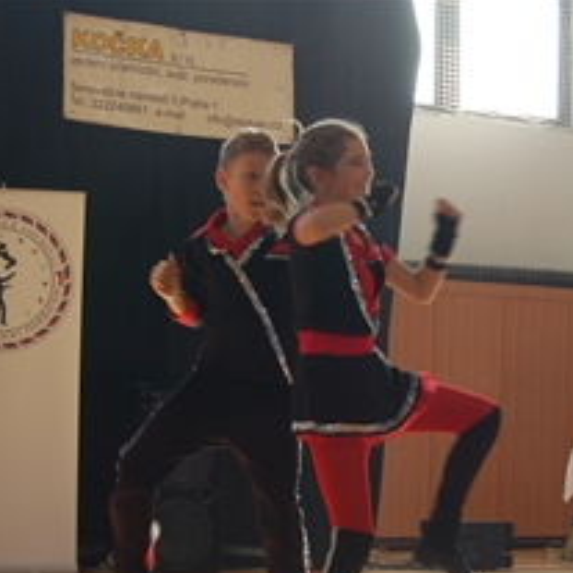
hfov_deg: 14.9
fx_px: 2191
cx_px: 412
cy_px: 454
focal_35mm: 117
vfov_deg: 14.8
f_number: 5.6
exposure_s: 1/125
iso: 360
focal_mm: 38
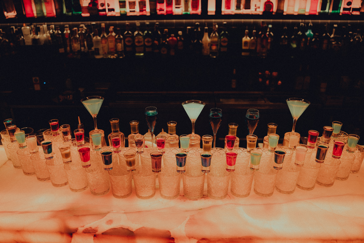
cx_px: 178
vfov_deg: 45.3
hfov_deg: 64.1
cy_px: 123
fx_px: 291
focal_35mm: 29
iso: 1250
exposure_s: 1/80
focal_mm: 28
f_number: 2.8
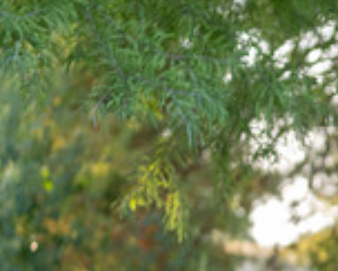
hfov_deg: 7.0
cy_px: 265
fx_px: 2714
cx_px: 556
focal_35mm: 271
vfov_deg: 5.7
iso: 250
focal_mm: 70
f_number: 2.8
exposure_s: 1/320
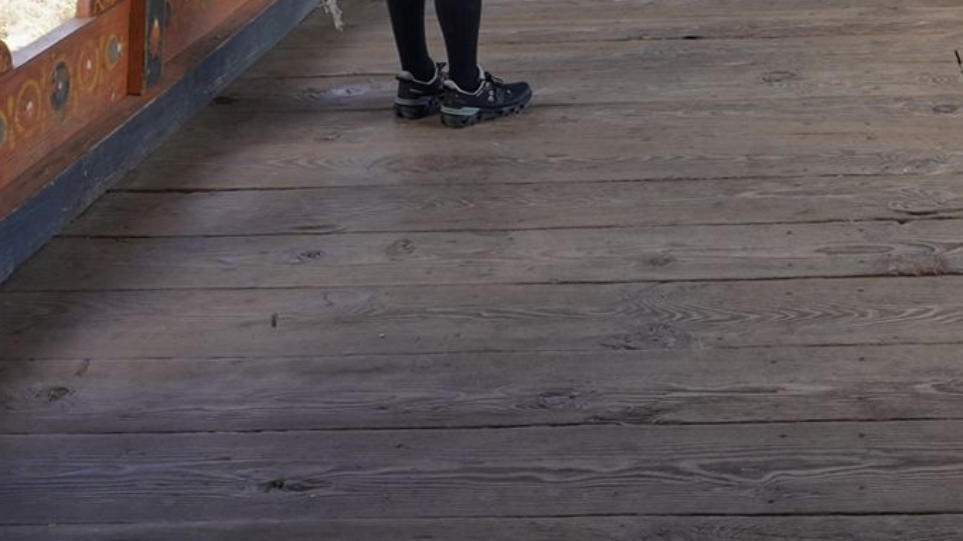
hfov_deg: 27.9
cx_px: 807
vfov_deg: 14.7
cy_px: -353
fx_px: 1889
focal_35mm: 74
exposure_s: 1/100
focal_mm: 24
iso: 800
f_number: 11
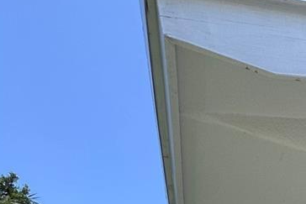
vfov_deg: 17.1
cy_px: 442
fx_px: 408
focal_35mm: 48
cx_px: 368
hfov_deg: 33.4
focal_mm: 2.22
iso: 40
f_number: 2.2
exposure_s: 1/646
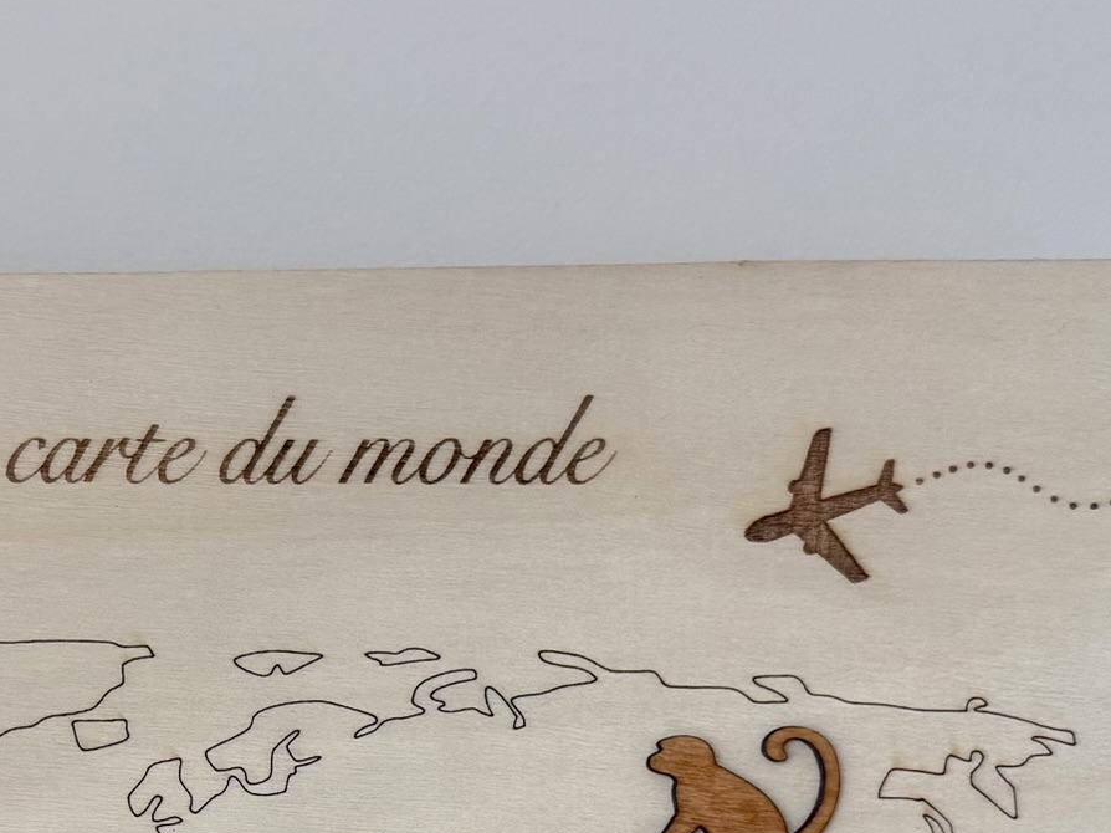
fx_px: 1765
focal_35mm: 55
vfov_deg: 24.8
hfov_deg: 34.1
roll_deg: +0.3
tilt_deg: -10.0
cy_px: 906
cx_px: 257
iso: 200
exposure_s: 1/121
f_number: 1.78
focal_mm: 6.76
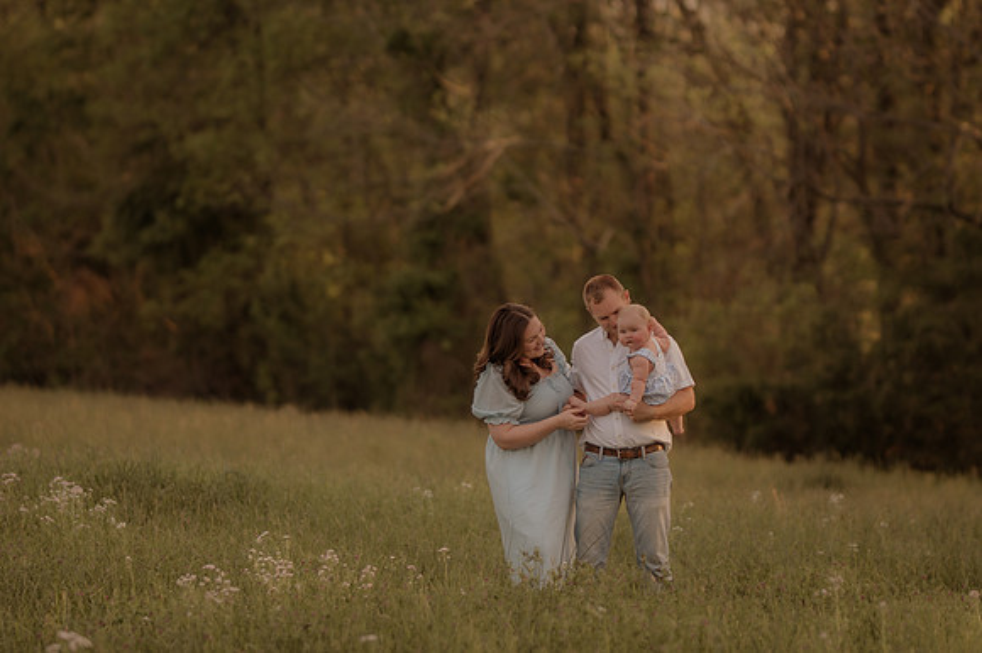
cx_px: 491
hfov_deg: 15.5
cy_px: 326
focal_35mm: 133
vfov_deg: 10.3
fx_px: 3613
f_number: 1.4
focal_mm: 85
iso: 160
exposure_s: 1/800
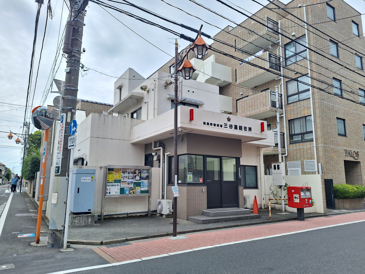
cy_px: 137
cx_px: 182
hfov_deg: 73.9
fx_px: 243
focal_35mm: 23
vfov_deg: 58.9
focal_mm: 5.54
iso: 40
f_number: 1.8
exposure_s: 1/1091
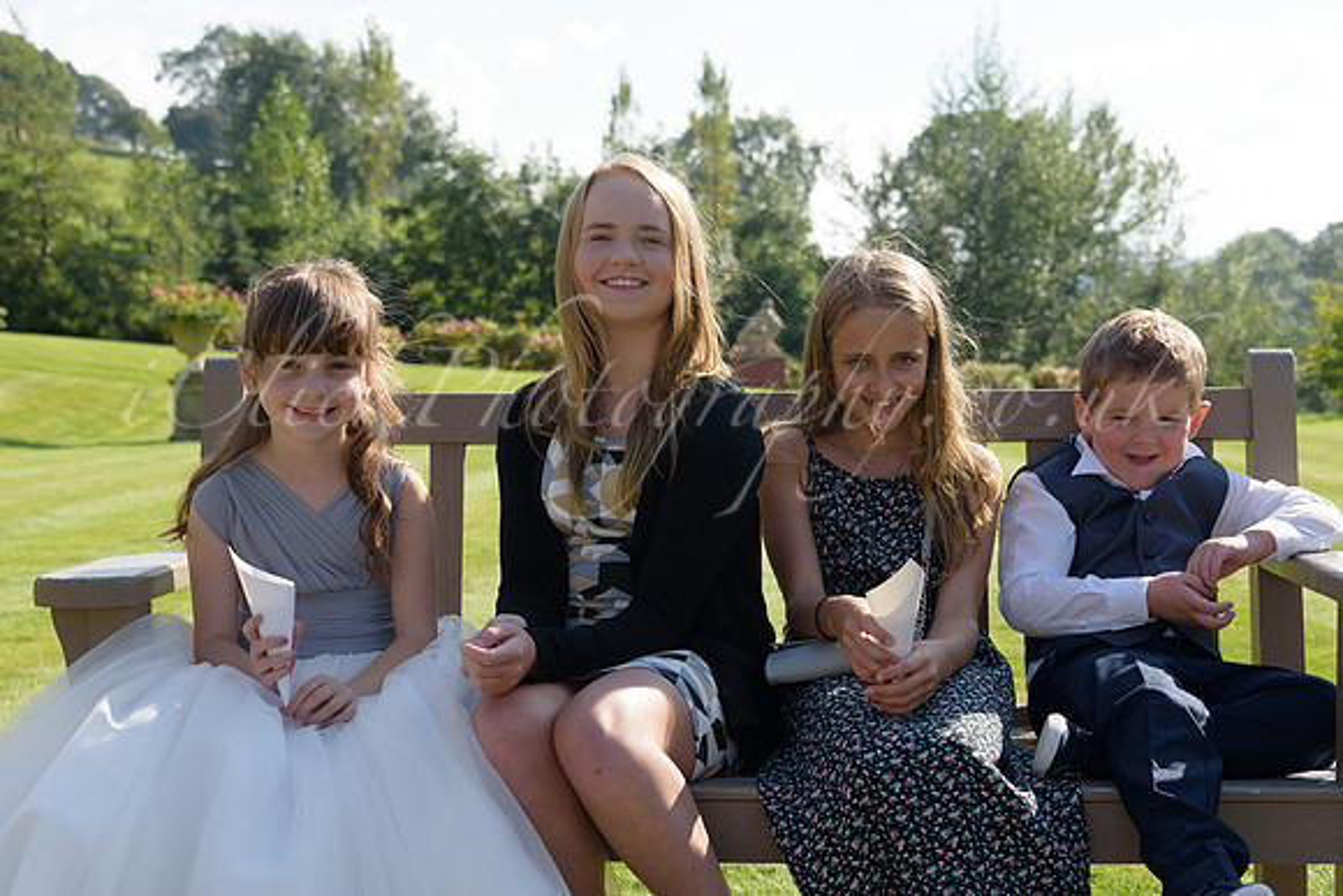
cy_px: 448
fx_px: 2313
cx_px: 672
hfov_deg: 32.4
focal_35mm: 62
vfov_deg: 21.9
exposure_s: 1/500
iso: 250
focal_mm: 62
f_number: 7.1
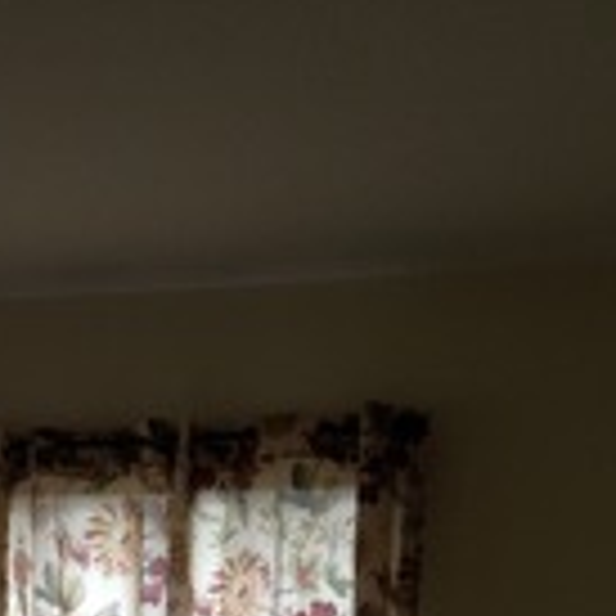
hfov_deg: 16.8
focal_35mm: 102
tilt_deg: -5.1
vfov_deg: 15.2
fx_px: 2054
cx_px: 27
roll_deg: -2.7
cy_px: 1048
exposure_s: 1/40
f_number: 2.4
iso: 50
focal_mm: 4.12
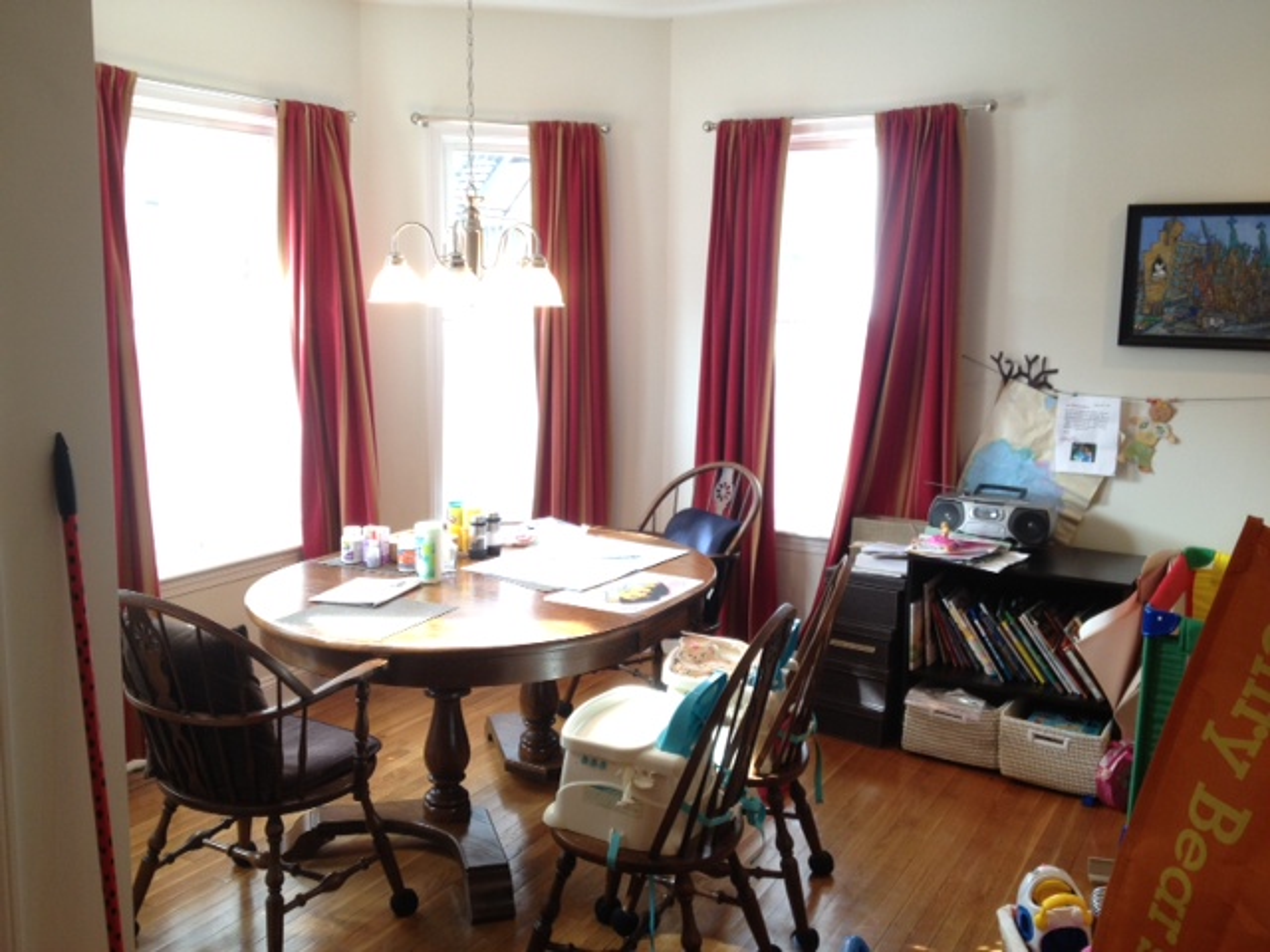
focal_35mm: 35
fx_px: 1284
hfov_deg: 52.6
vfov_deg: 40.7
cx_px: 635
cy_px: 476
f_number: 2.4
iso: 64
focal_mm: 4.28
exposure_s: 1/20
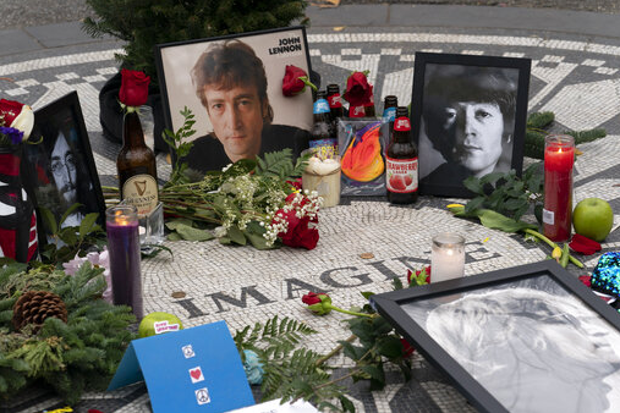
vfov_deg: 11.7
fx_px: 2015
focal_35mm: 117
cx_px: 312
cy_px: 206
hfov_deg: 17.5
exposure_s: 1/500
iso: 800
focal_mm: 116
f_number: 7.1
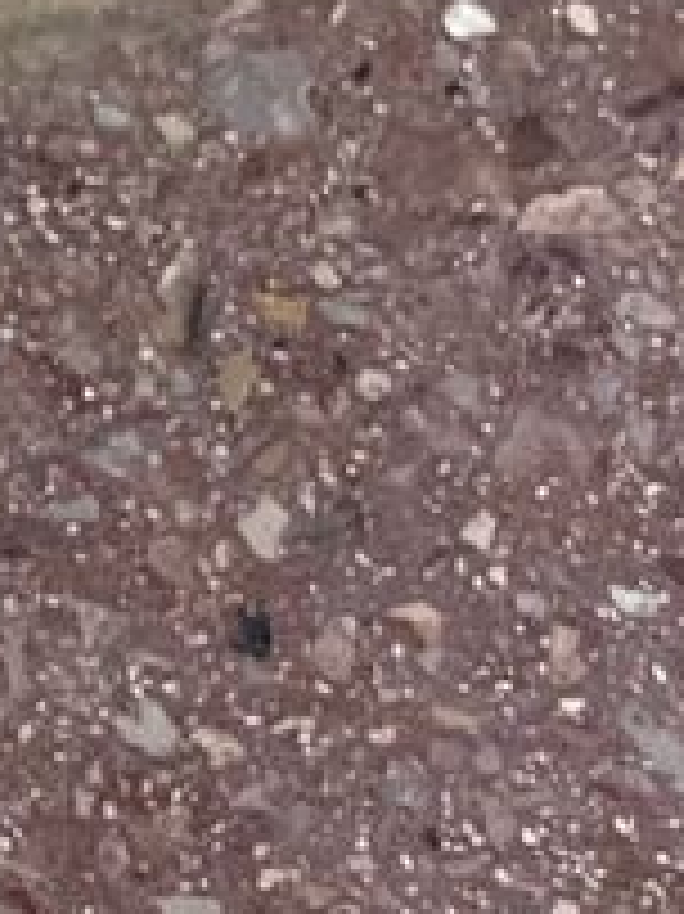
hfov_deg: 10.4
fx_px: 3508
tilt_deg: -61.3
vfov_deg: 14.8
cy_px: 212
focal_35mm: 133
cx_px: -603
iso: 500
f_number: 1.6
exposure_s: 1/33
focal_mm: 5.1
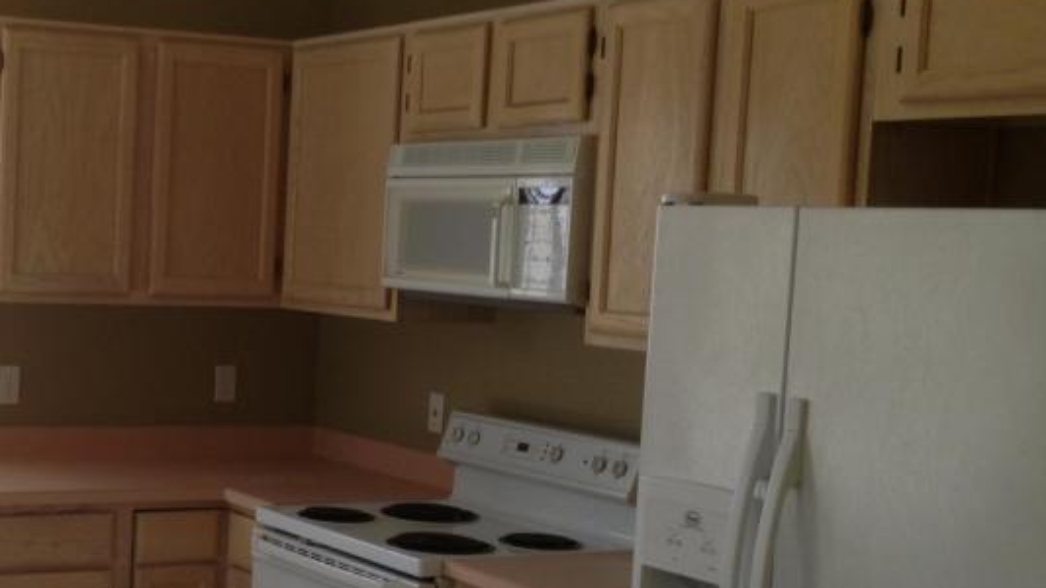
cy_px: 382
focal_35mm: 69
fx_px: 1913
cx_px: 92
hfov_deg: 29.3
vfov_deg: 17.4
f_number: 2.4
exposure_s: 1/24
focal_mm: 4.13
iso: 50
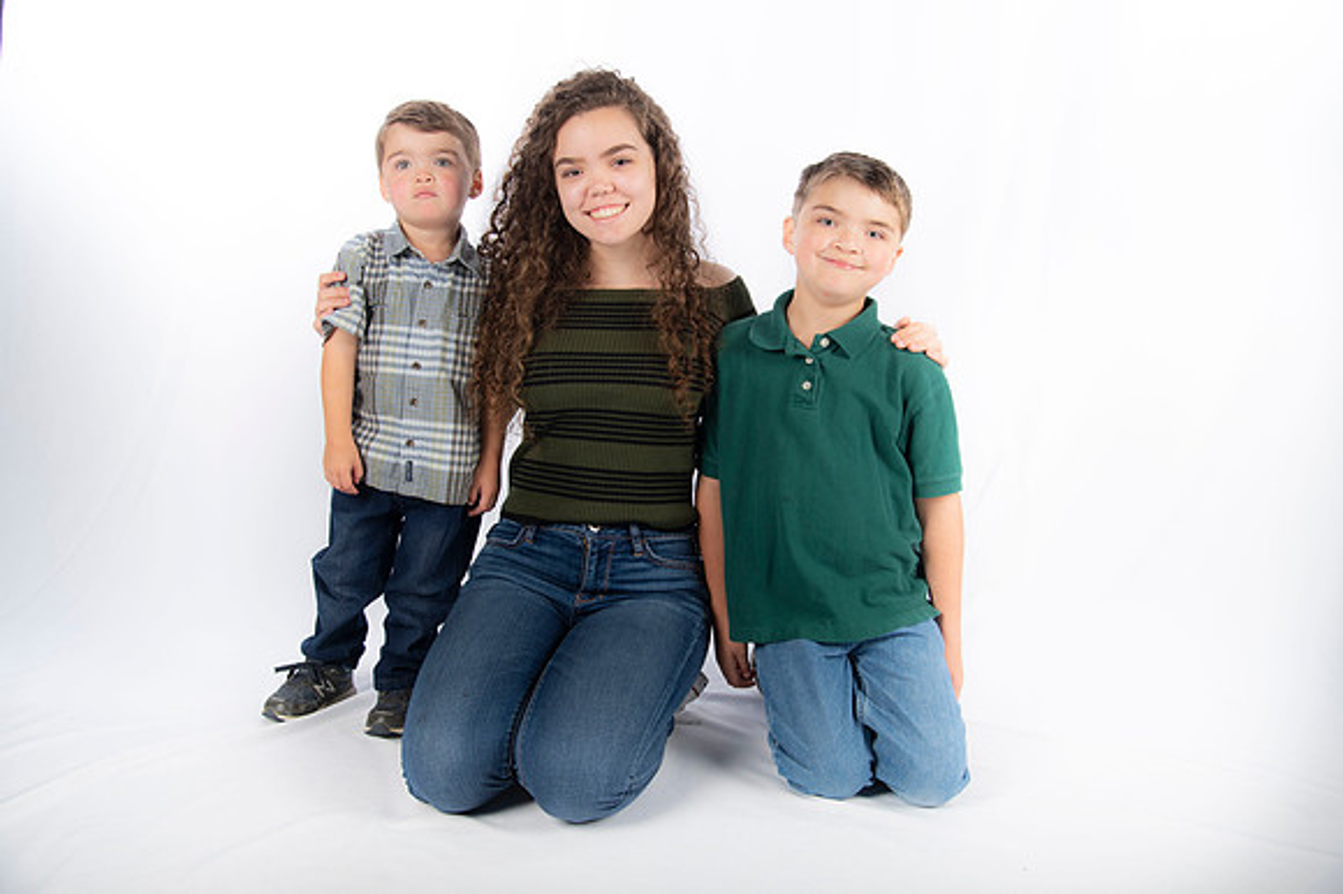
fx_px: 1417
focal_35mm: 38
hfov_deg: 50.7
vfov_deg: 35.0
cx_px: 672
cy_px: 447
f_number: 5.6
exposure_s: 1/200
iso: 100
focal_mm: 38
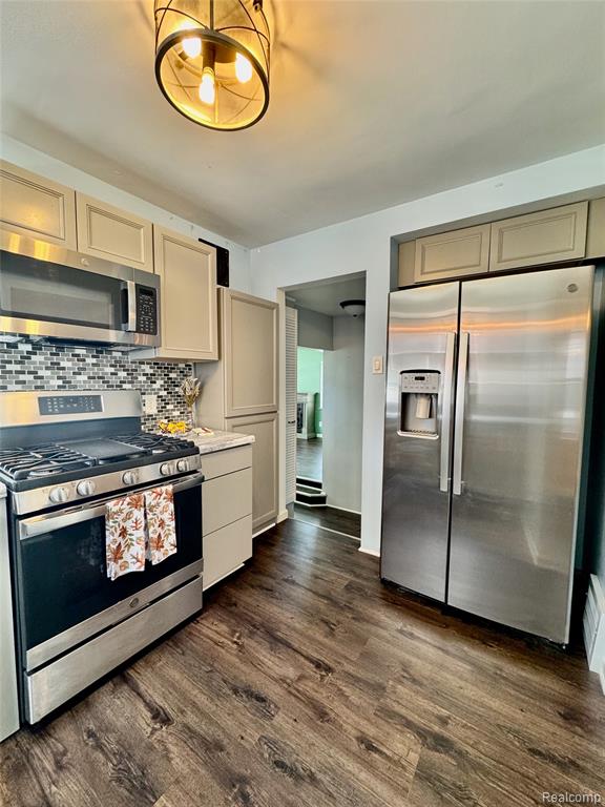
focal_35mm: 14
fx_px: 326
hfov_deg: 85.7
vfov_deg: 102.1
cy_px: 404
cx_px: 302
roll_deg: +0.6
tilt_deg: -4.6
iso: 160
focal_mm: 2.22
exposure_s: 1/60
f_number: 2.2
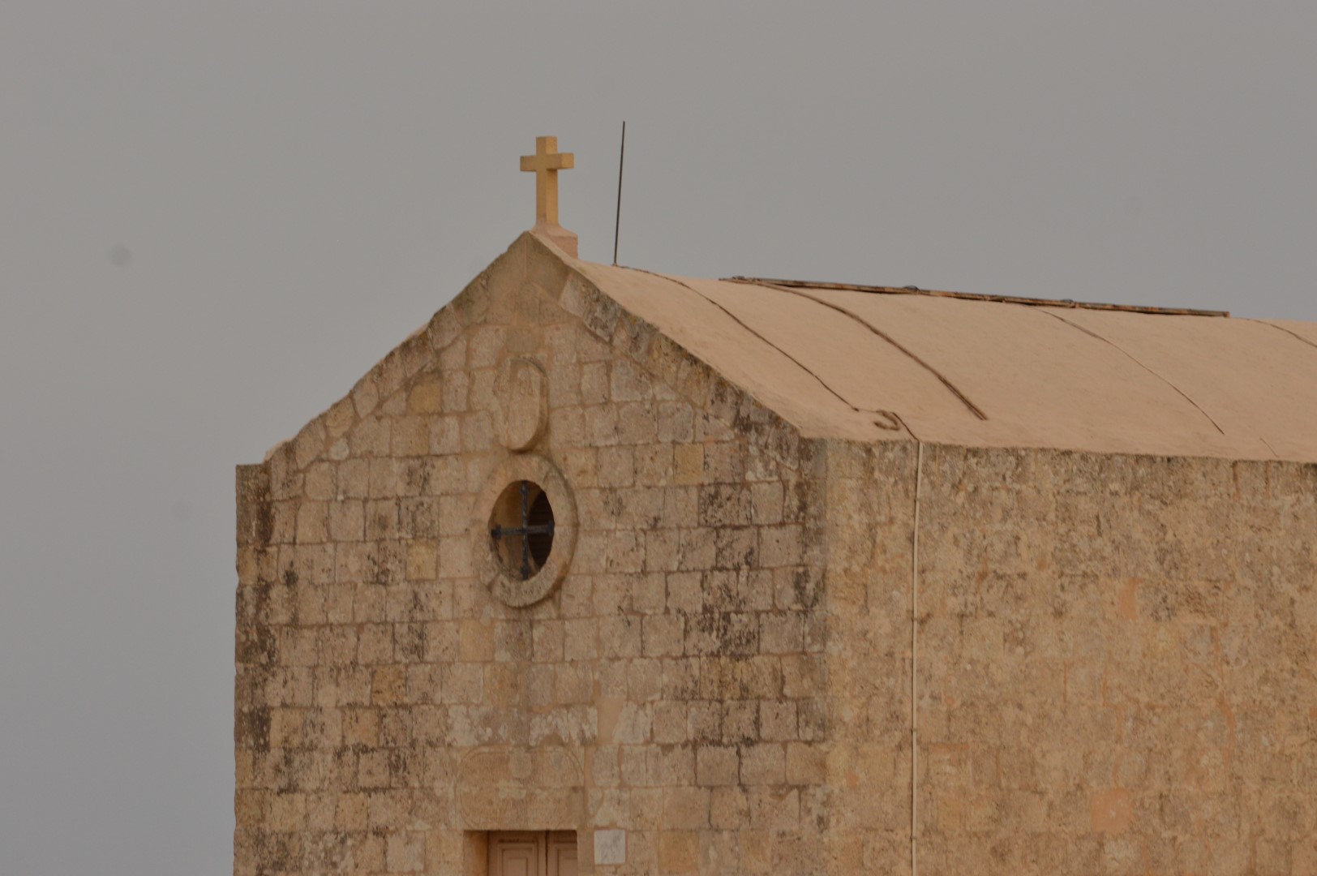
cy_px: 438
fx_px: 8224
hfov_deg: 9.2
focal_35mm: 225
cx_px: 658
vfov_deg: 6.1
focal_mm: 150
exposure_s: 1/200
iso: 400
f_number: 8
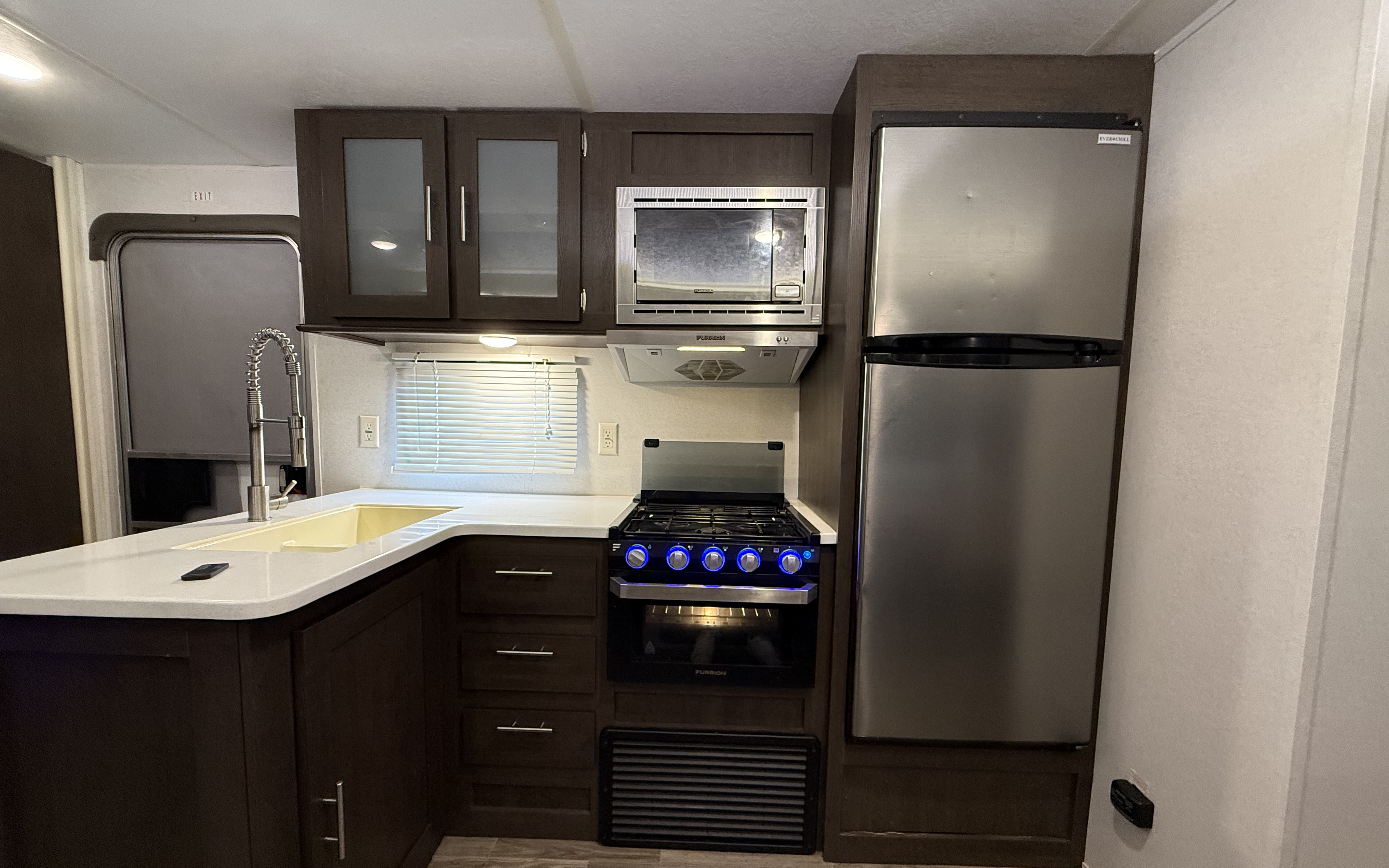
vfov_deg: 74.7
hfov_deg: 101.5
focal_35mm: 15
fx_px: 568
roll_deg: +0.1
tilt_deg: -5.2
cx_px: 693
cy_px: 469
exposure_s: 1/61
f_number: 2.2
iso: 320
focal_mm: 2.22
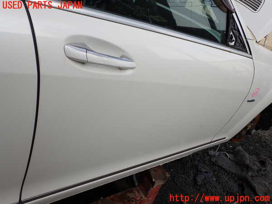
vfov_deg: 46.8
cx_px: 136
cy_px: 102
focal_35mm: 30
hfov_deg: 60.0
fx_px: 236
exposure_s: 1/1000
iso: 100
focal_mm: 5.4
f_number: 3.2
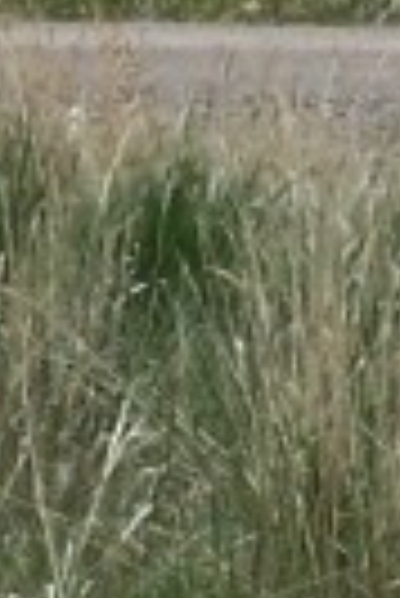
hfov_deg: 1.2
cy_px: -809
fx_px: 18517
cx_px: 580
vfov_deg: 1.8
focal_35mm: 1114
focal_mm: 23.1
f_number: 6.3
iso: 80
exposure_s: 1/750
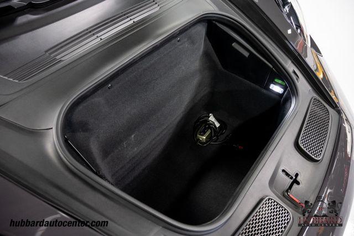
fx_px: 236
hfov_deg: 73.7
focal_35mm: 24
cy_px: 118
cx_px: 177
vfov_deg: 53.2
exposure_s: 1/60
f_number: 4
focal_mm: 24
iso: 2500
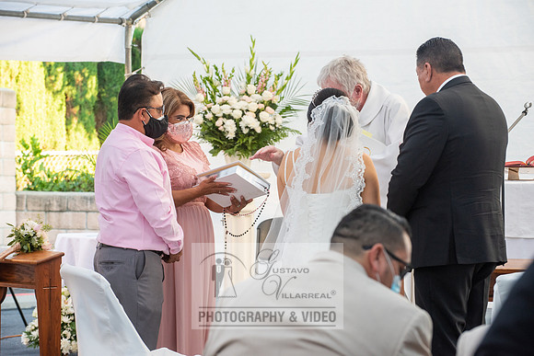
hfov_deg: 14.7
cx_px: 267
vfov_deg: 9.8
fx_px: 2077
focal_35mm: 140
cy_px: 178
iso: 800
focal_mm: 140
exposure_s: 1/125
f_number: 6.3
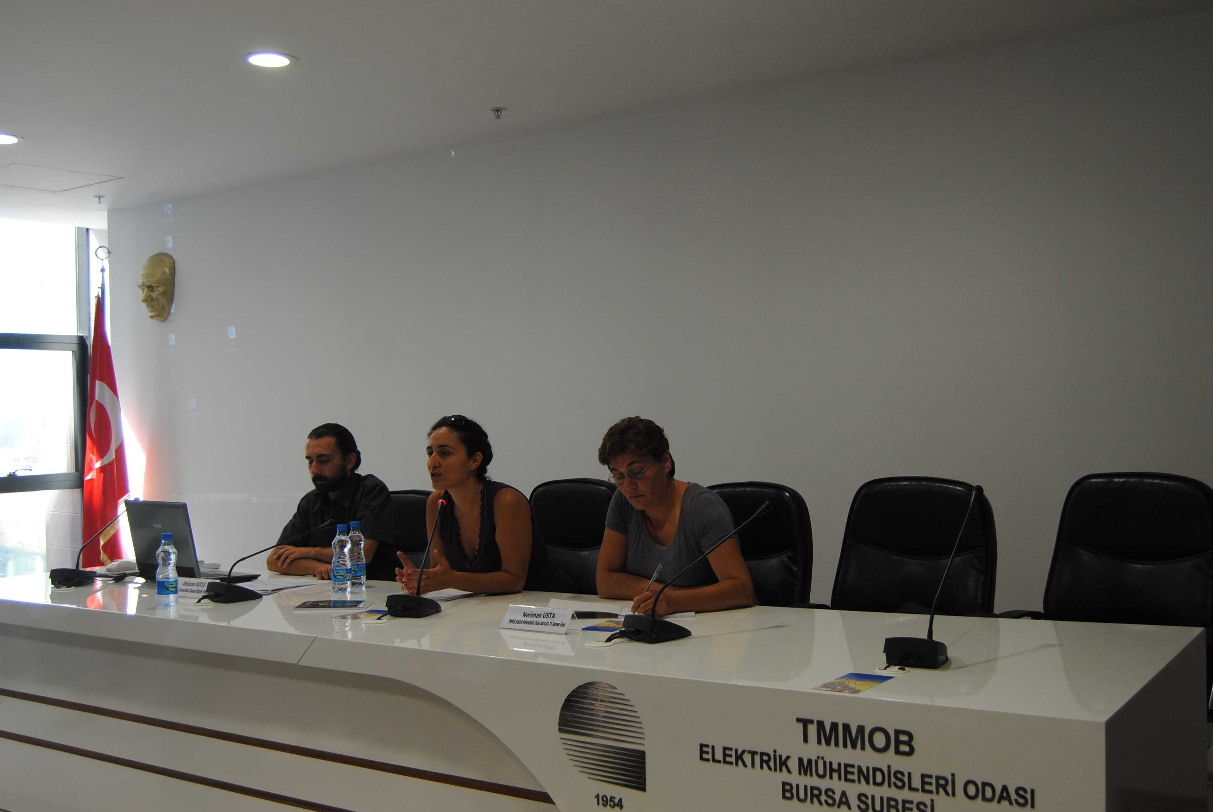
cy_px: 412
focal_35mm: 37
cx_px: 641
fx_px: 1248
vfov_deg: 36.0
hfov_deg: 51.8
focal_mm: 20
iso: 200
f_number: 3.5
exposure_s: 1/40
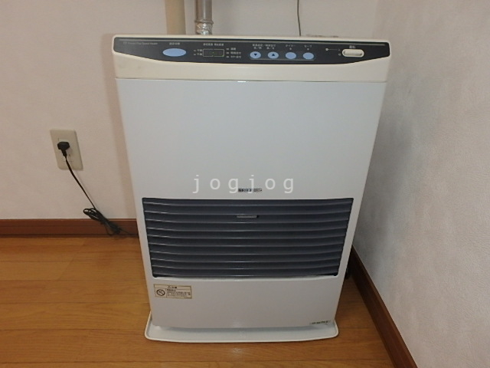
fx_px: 297
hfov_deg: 79.0
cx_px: 245
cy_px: 184
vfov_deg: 63.4
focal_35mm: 21
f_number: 3.5
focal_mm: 3.7
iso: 400
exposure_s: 1/30
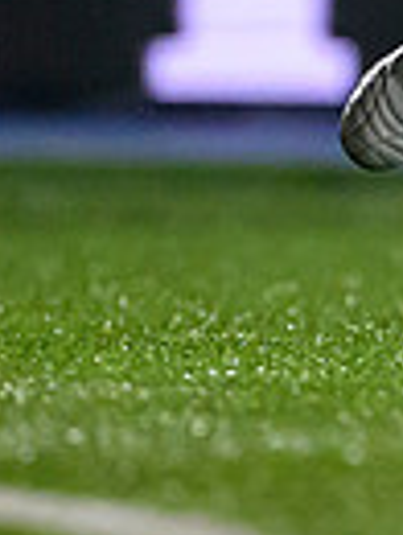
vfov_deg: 0.6
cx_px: 1456
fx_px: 50857
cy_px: -57
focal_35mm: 3287
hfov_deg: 0.5
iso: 5000
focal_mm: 400
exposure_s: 1/1600
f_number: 3.2
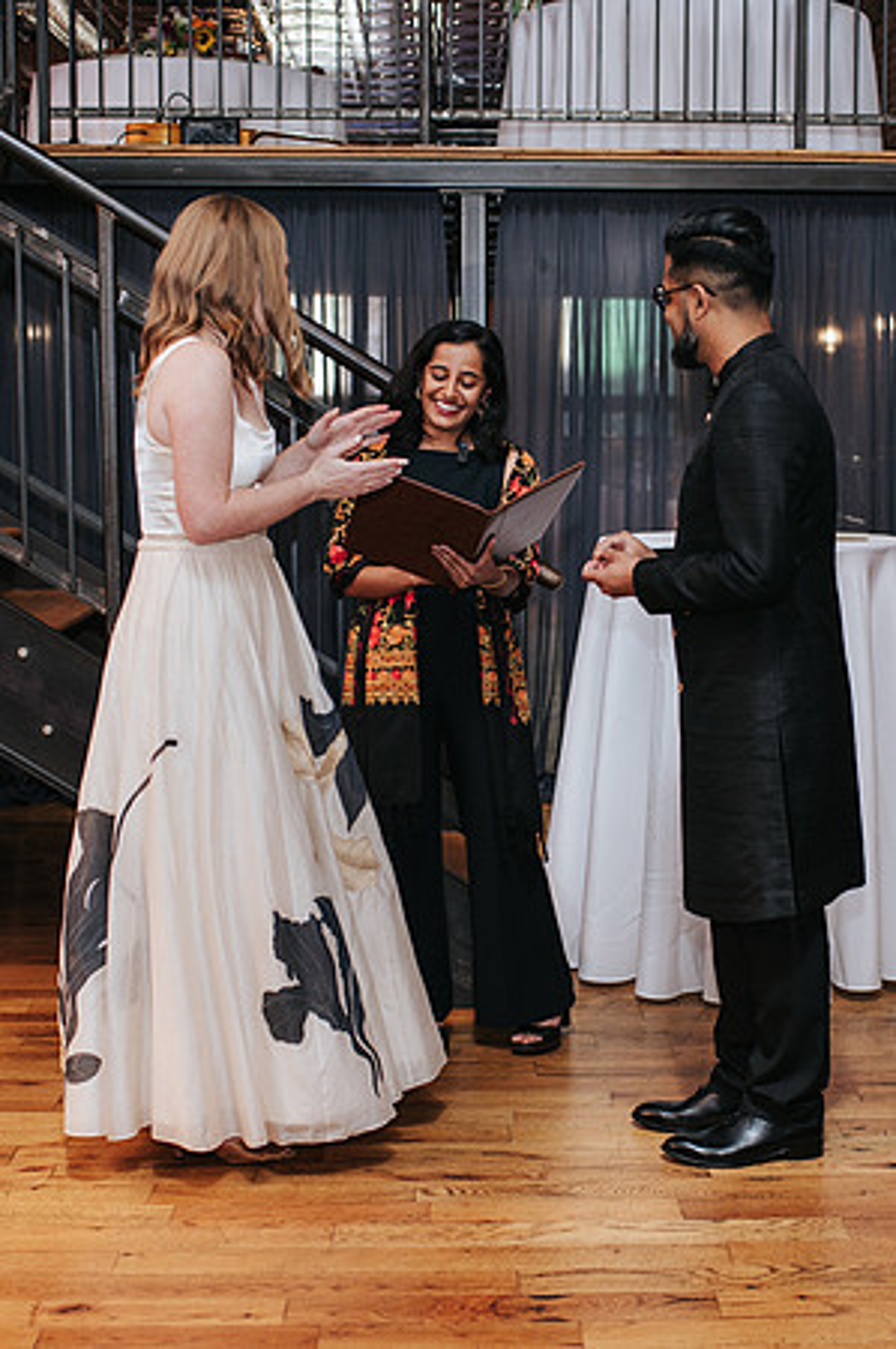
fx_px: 2132
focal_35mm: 57
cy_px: 727
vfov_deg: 35.1
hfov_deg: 23.7
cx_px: 556
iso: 800
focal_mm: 35
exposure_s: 1/200
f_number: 3.2
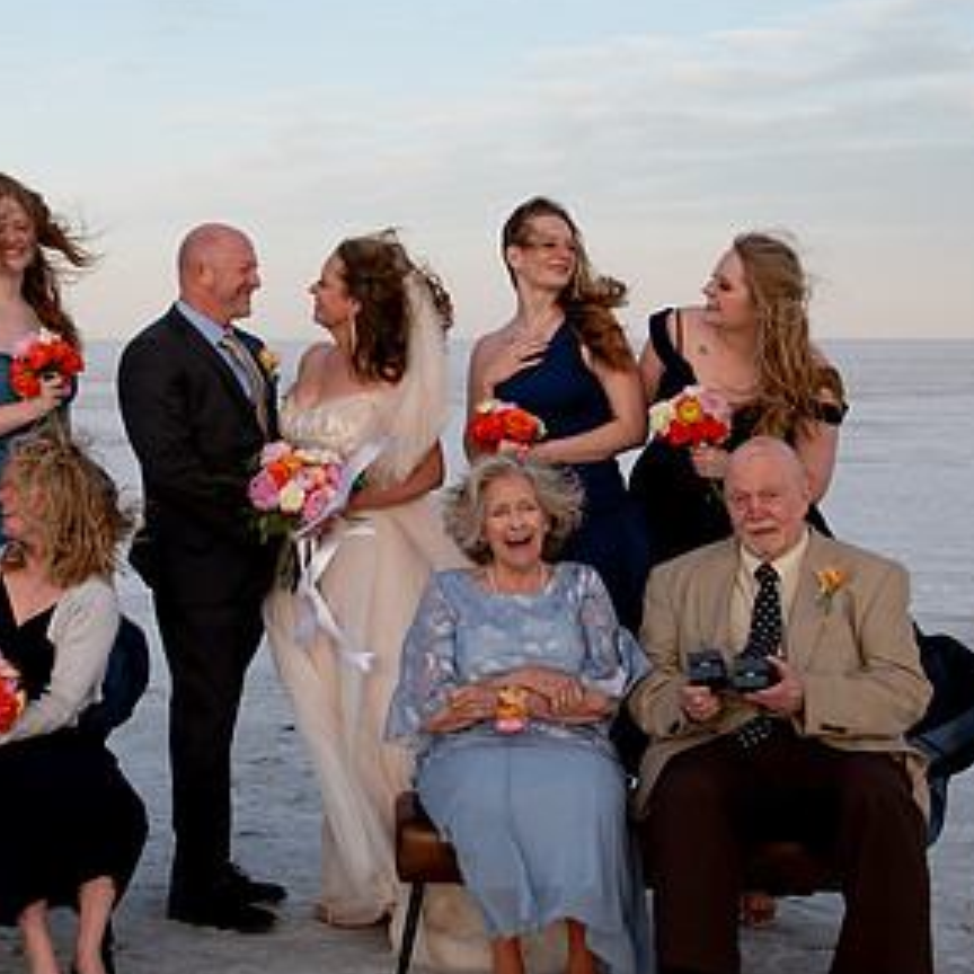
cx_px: 234
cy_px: 422
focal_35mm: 77
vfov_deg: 22.5
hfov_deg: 22.3
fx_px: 2451
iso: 200
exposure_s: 1/320
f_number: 6.3
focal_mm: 34
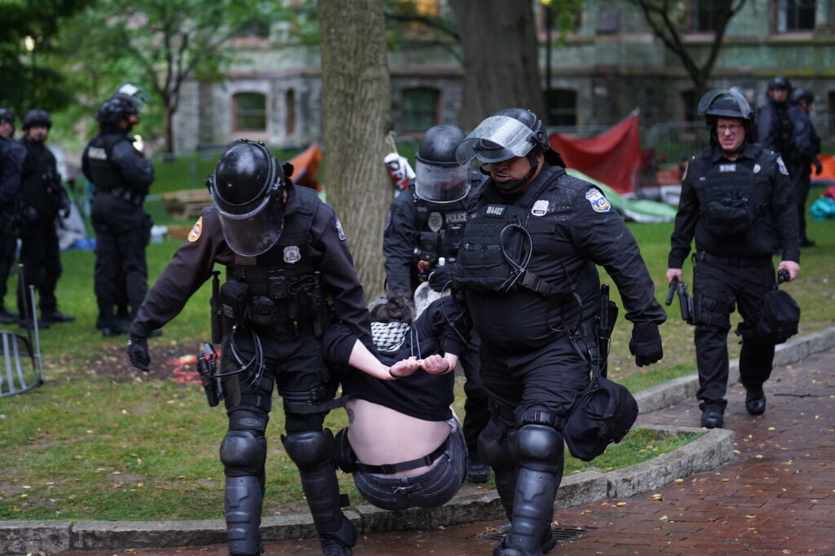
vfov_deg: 15.5
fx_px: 2040
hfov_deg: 23.1
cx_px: 418
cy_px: 278
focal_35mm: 88
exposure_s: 1/160
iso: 2000
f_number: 2.8
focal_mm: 88
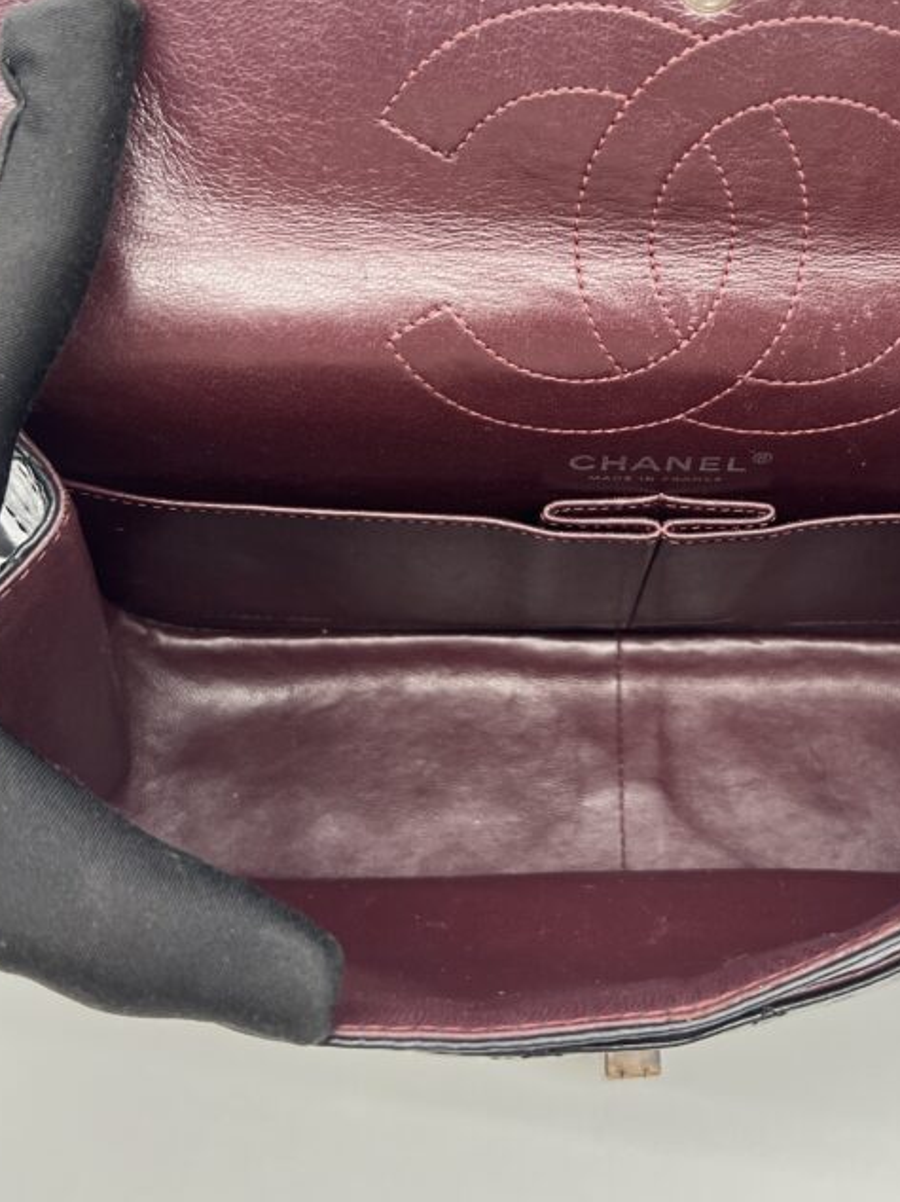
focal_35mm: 42
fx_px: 1457
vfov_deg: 44.5
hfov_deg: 33.8
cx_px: 639
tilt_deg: -56.1
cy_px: 474
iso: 80
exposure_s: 1/100
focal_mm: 5.7
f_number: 1.5
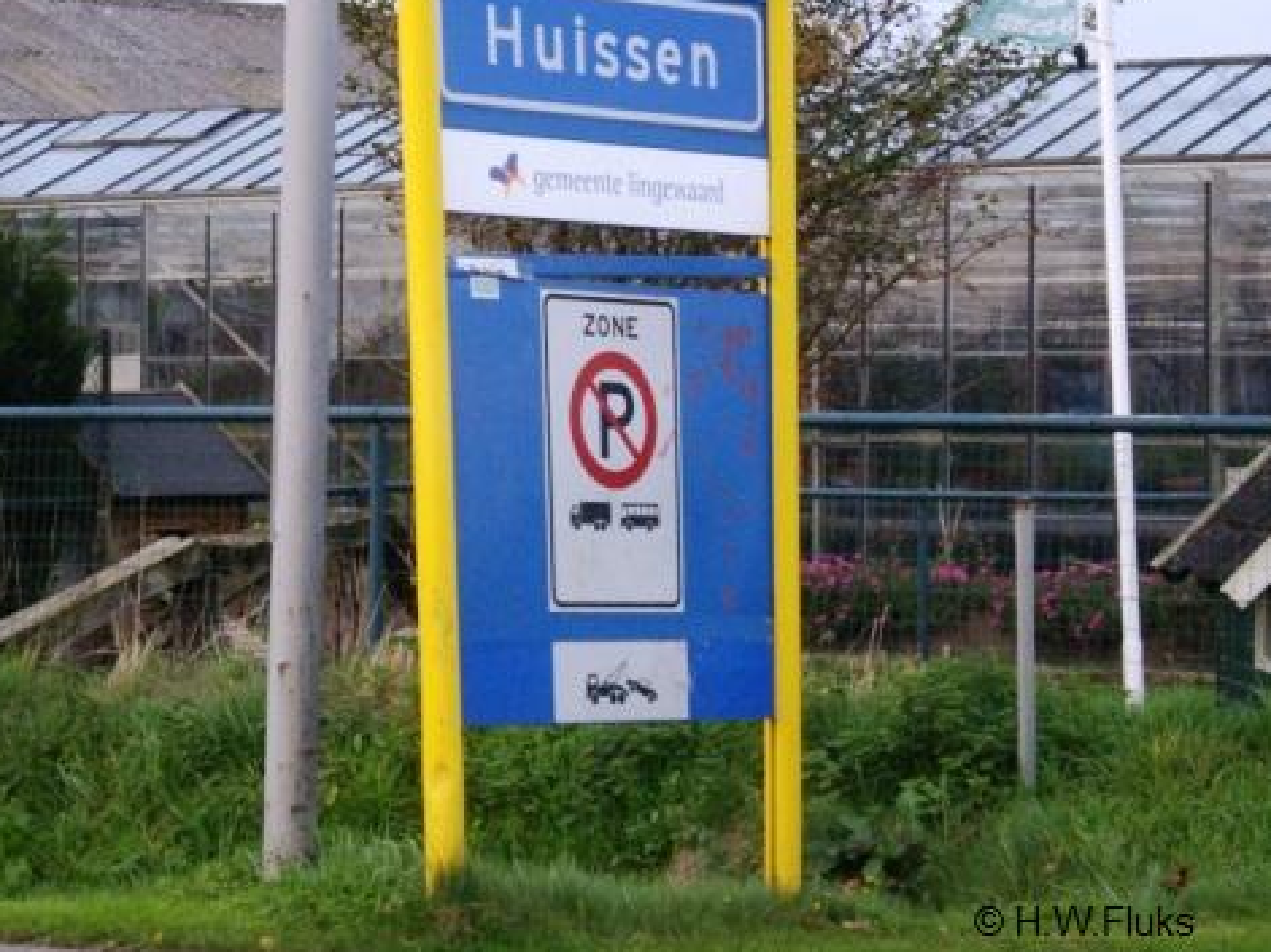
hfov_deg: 15.7
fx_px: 4588
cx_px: 464
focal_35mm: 125
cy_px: 326
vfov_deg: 11.8
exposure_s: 1/80
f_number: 4.8
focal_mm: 19.4
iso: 400
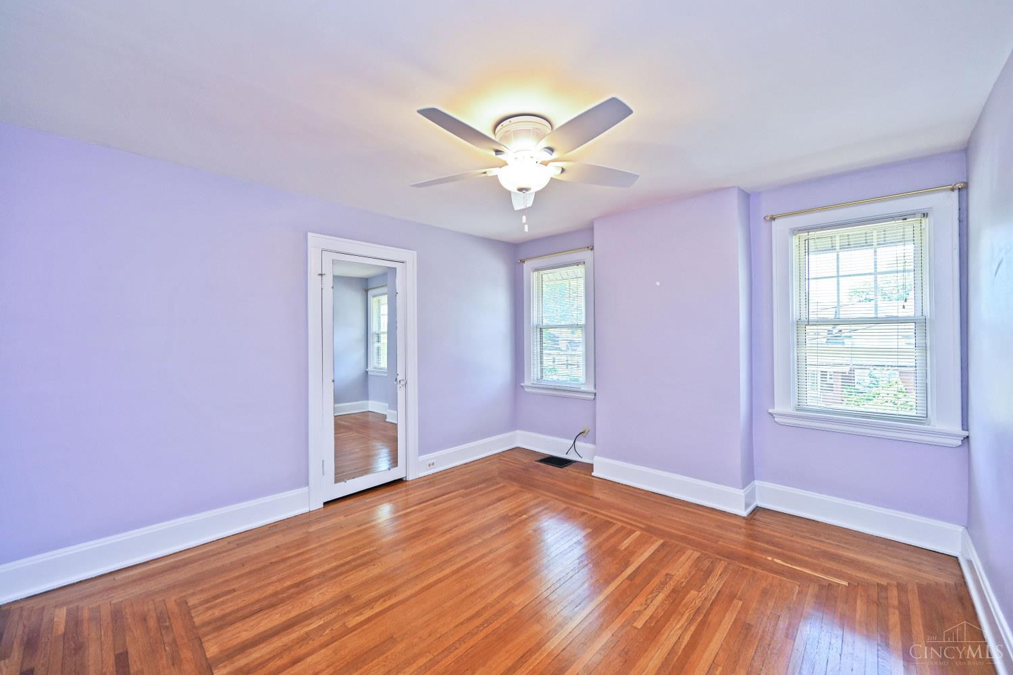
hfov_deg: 104.3
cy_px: 338
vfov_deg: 81.2
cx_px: 506
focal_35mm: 14
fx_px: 394
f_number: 4.5
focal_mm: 14
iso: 200
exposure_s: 1/60
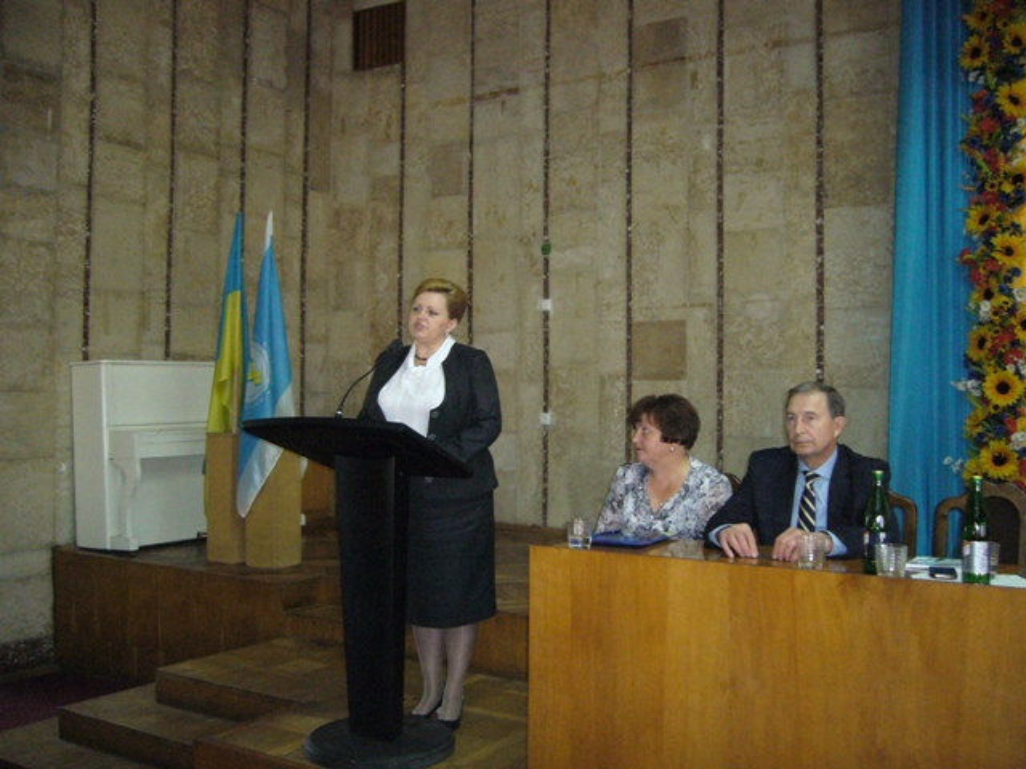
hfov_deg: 52.6
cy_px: 384
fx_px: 1037
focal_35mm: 35
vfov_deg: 40.7
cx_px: 513
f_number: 2.8
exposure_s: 1/30
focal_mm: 5.8
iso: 400
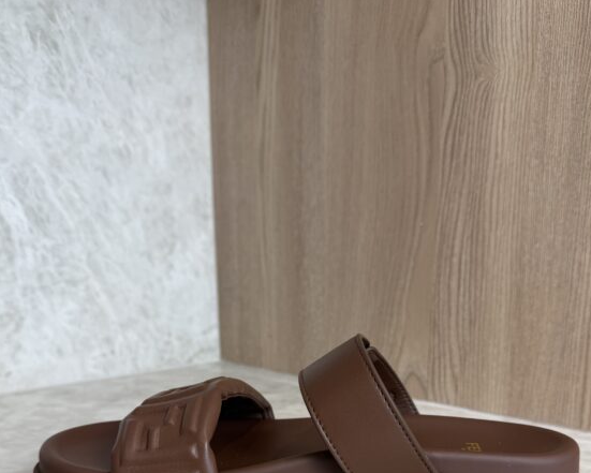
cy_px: 408
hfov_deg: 52.8
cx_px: 302
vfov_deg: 40.7
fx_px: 595
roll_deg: -0.2
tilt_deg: -14.3
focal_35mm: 34
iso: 100
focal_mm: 6.76
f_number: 1.78
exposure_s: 1/120
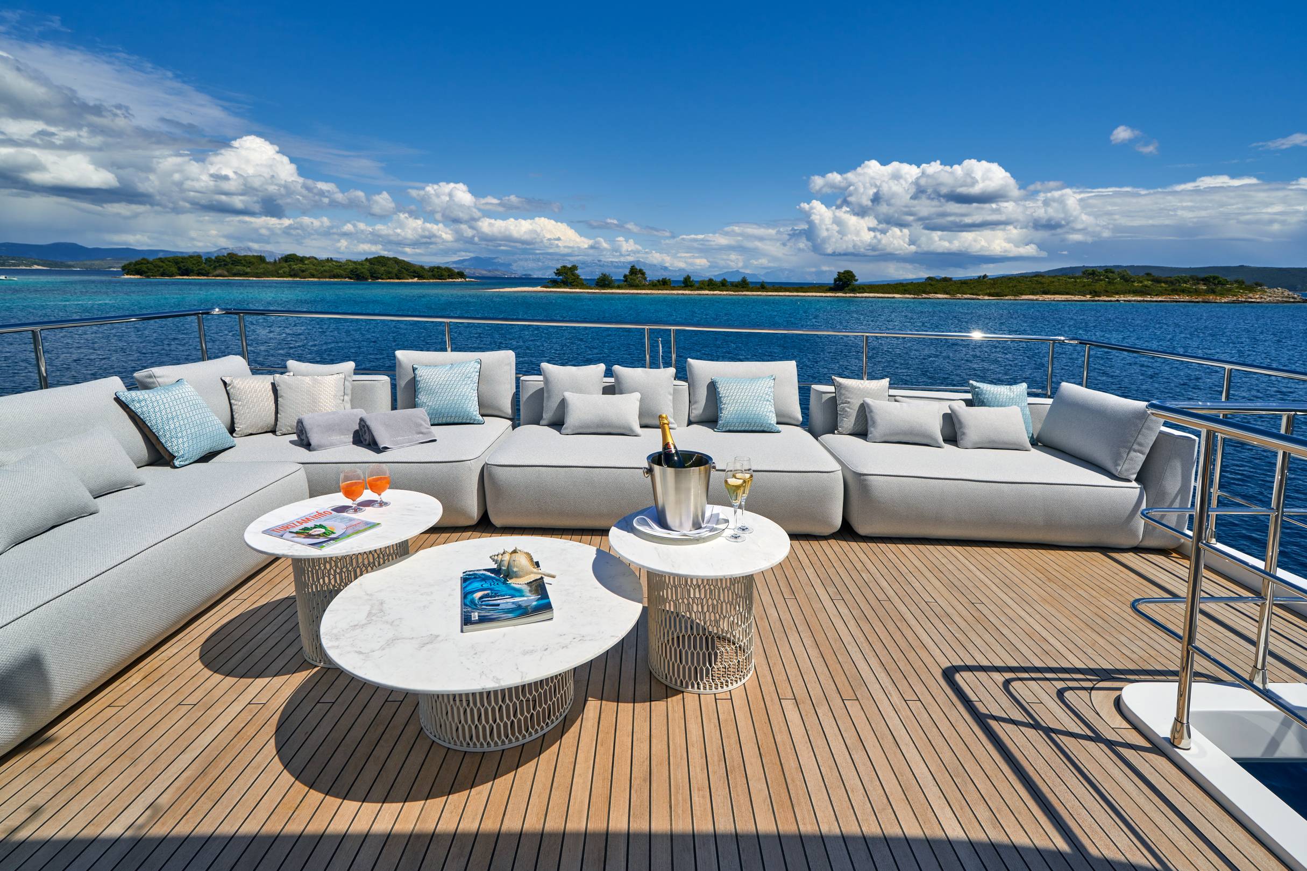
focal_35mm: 16
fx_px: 581
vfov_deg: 73.7
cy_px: 436
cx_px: 654
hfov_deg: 96.7
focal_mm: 16
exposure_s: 1/800
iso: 100
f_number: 7.1
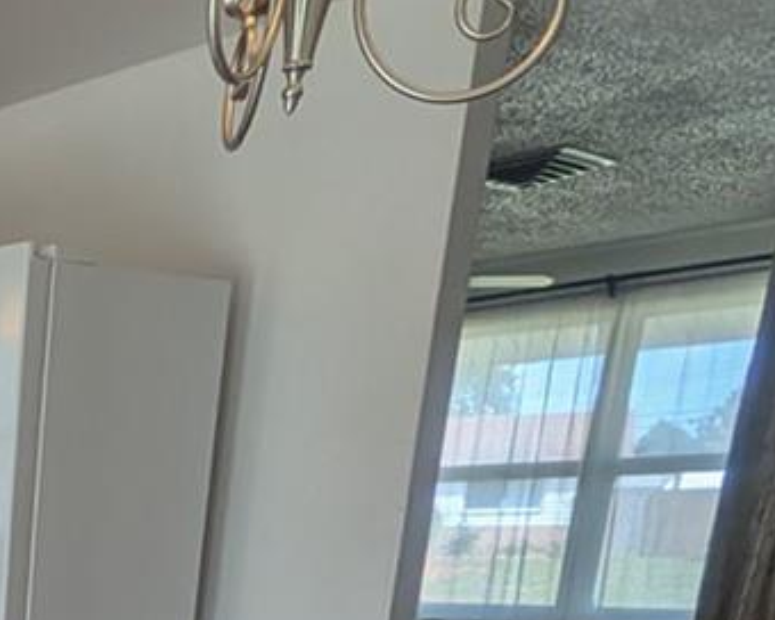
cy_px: 960
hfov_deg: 25.1
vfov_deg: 22.2
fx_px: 1262
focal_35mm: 55
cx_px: -415
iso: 43
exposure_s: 1/371
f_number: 1.7
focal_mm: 2.02
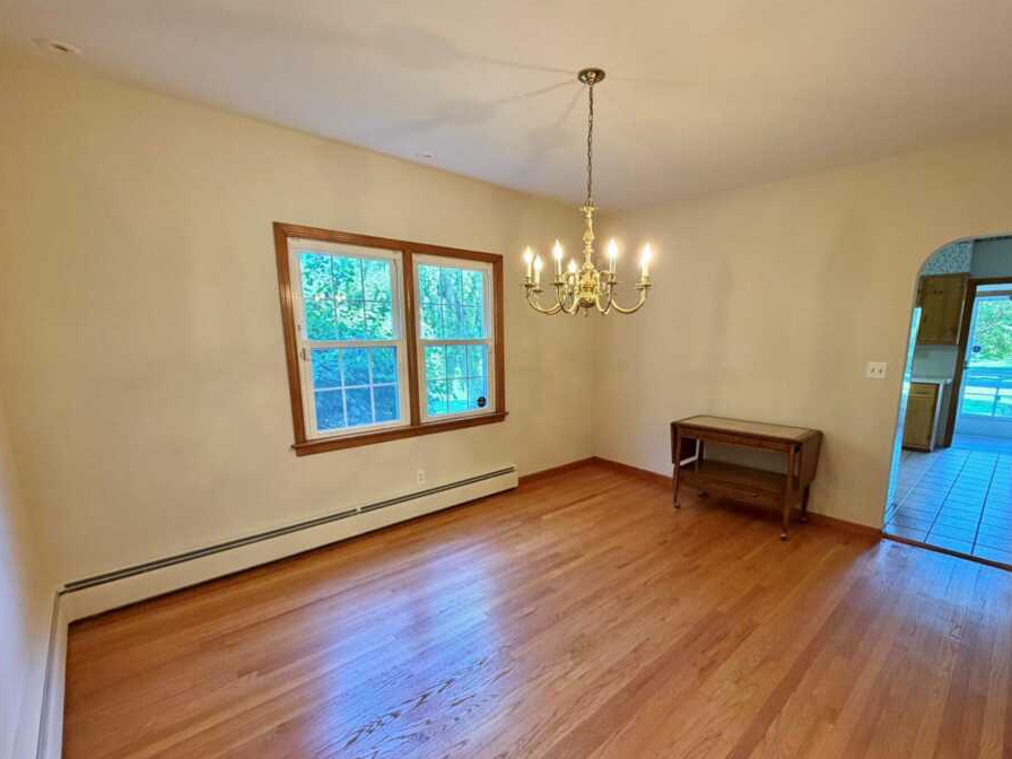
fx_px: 468
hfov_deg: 94.3
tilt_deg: -10.4
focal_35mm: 16
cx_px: 546
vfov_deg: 77.9
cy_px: 417
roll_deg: -0.1
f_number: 2.2
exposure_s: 1/60
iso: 200
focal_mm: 2.22
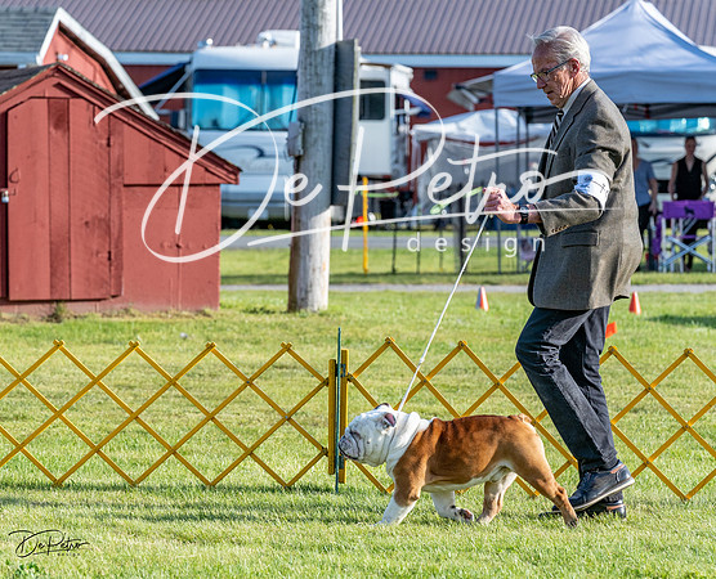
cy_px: 317
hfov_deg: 10.0
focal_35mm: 193
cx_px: 330
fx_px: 4101
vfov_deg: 8.1
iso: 640
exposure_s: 1/1250
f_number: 6.3
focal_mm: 155
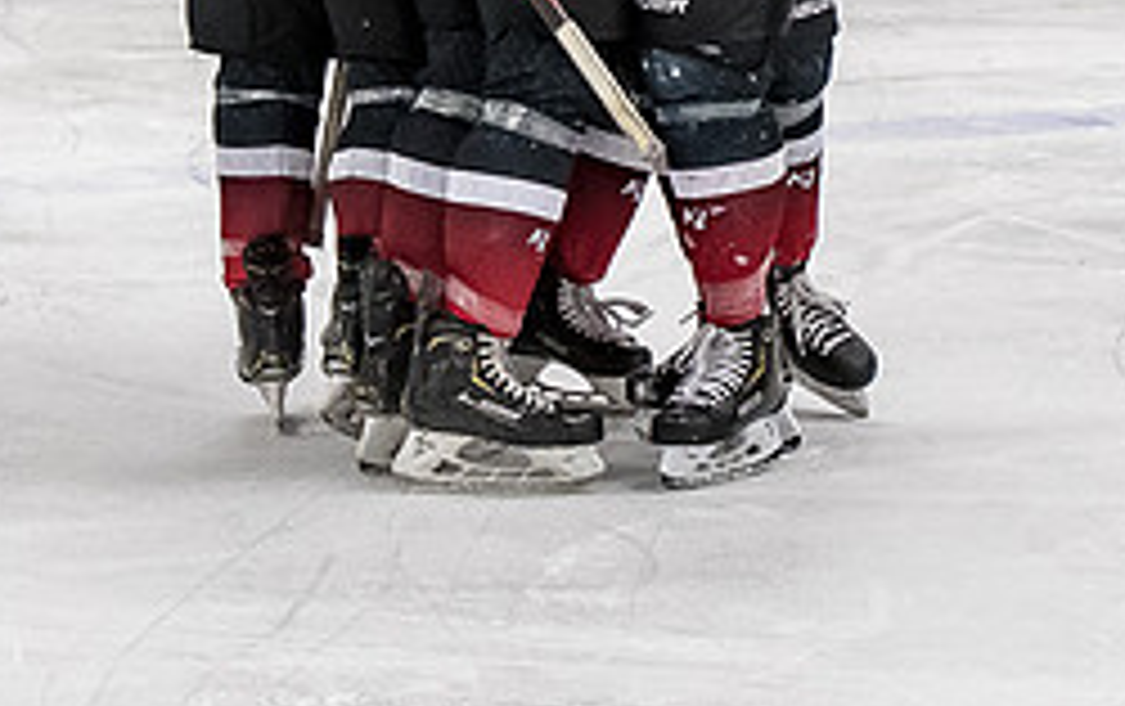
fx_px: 12833
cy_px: -405
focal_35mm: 418
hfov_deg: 5.0
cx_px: 597
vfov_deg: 3.1
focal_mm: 80
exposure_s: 1/800
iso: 2000
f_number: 3.2
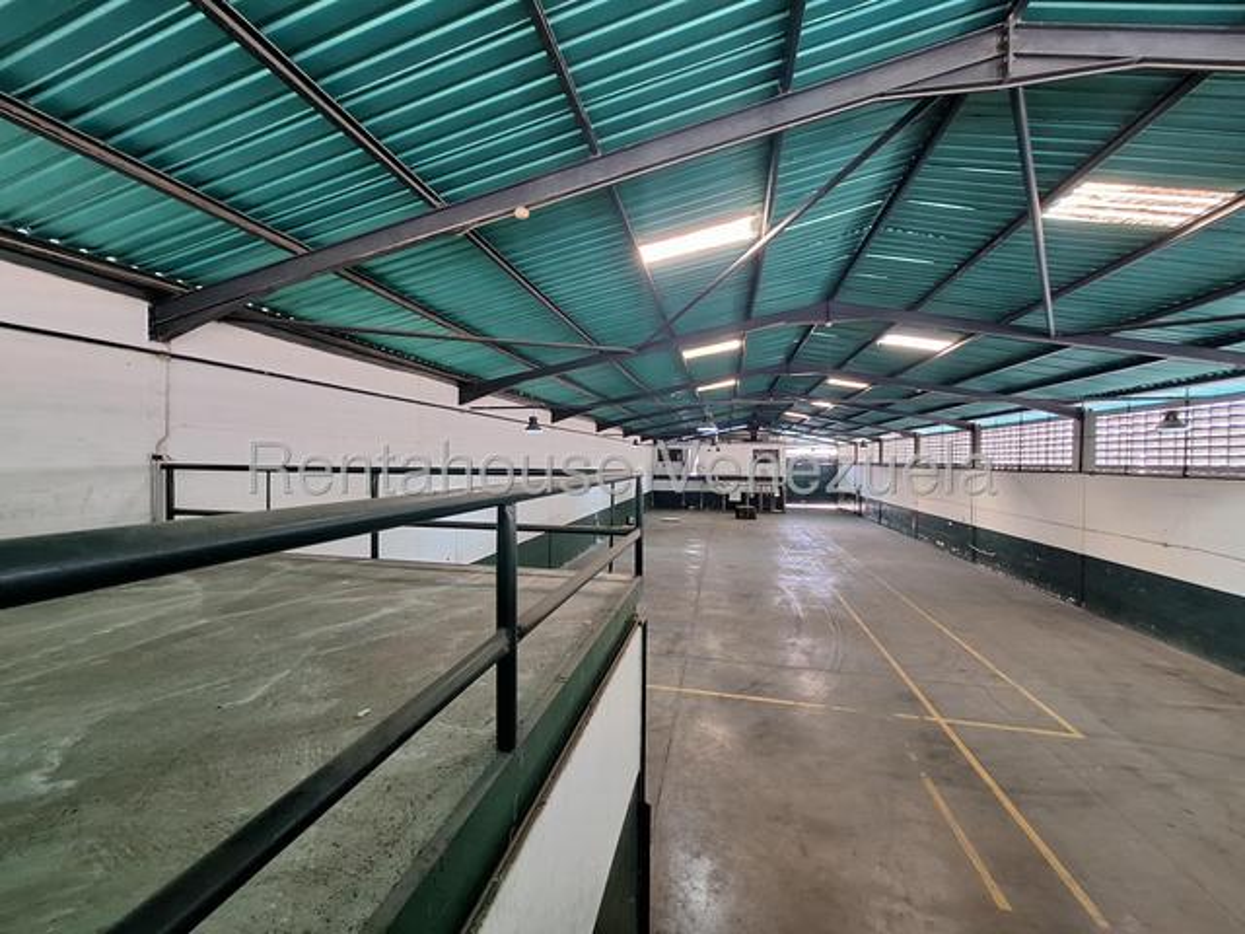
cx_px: 622
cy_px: 467
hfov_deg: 106.2
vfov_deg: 89.9
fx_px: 468
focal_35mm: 13
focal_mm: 1.74
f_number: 2.2
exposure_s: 1/30
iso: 160
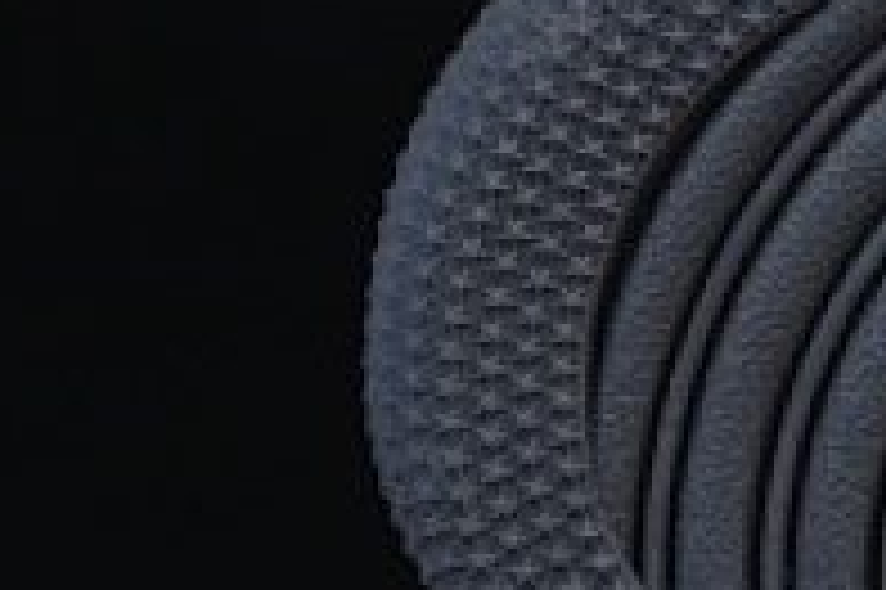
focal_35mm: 411
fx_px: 10106
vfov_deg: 3.3
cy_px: -63
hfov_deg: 4.9
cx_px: 2163
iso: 160
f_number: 6.3
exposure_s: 1/60
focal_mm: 50
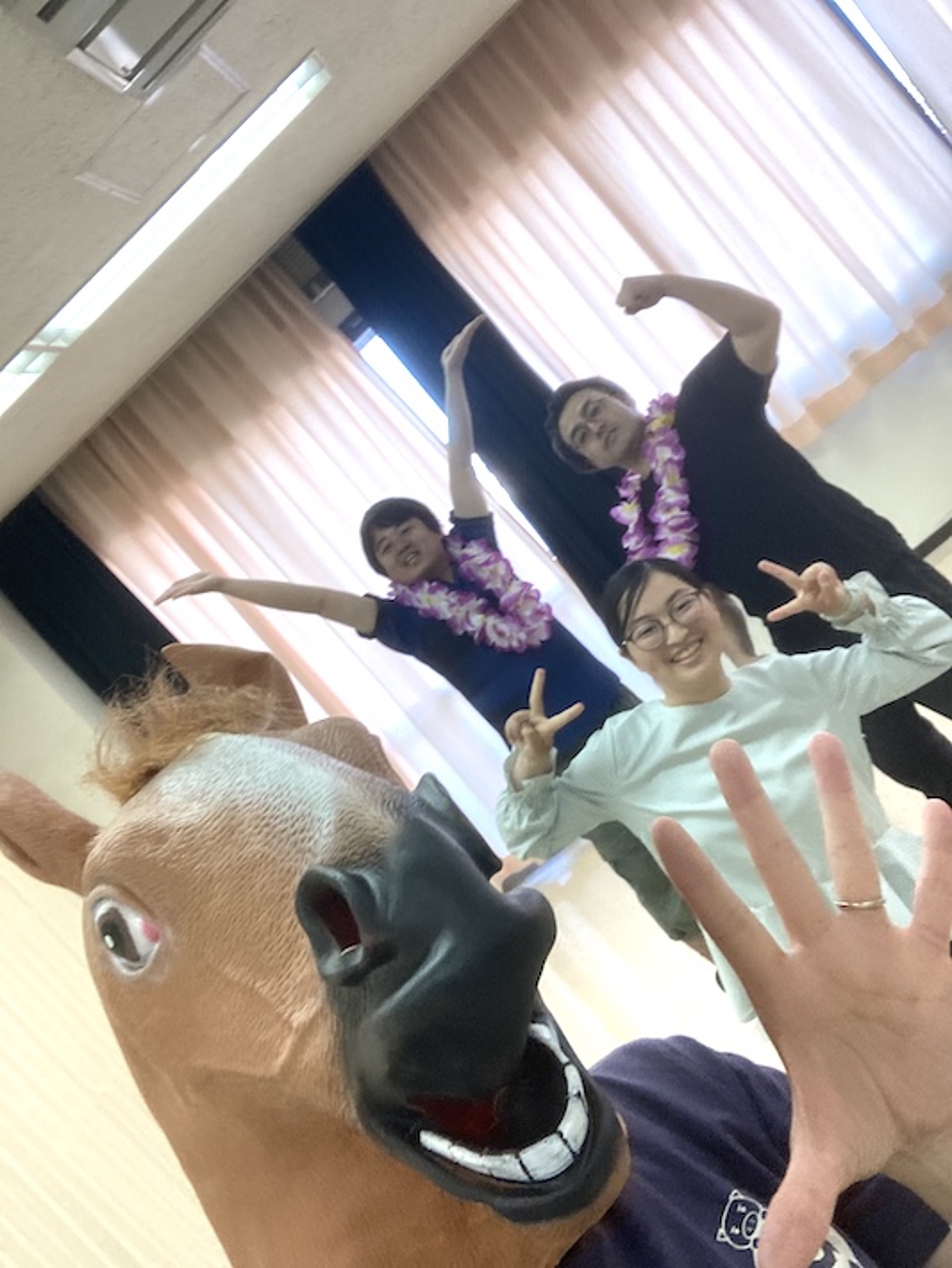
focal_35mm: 32
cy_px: 634
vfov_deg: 56.8
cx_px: 476
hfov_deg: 44.2
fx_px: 1173
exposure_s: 1/50
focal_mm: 2.87
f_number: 2.2
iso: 100
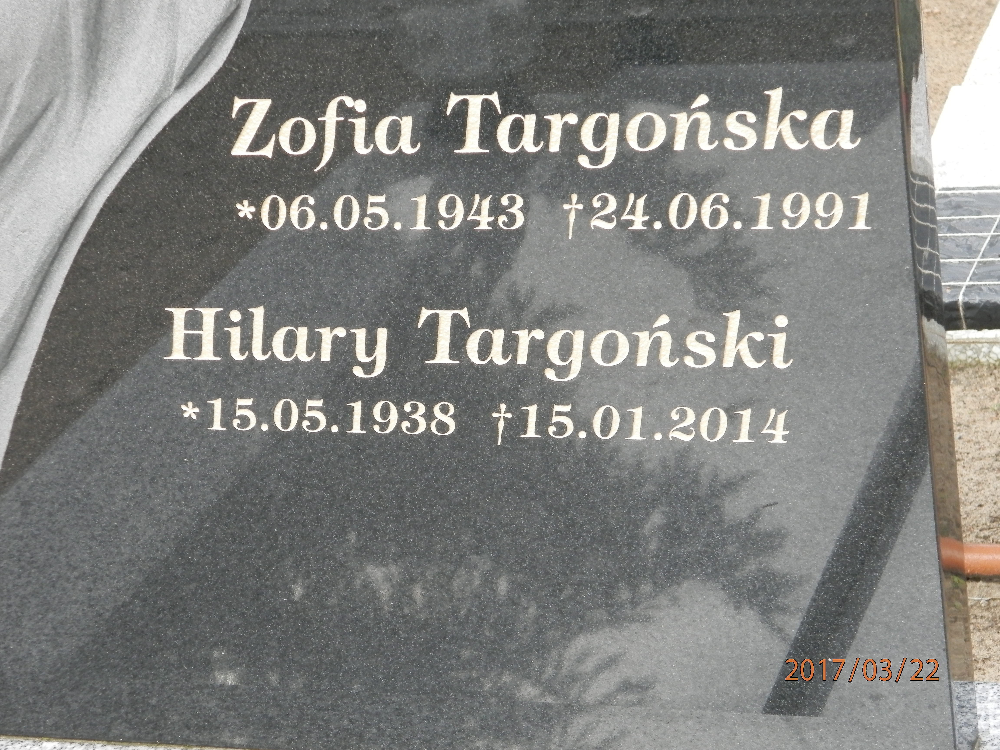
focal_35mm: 106
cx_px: 500
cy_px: 375
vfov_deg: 14.0
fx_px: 3062
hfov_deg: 18.5
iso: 200
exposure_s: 1/125
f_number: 4.5
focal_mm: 19
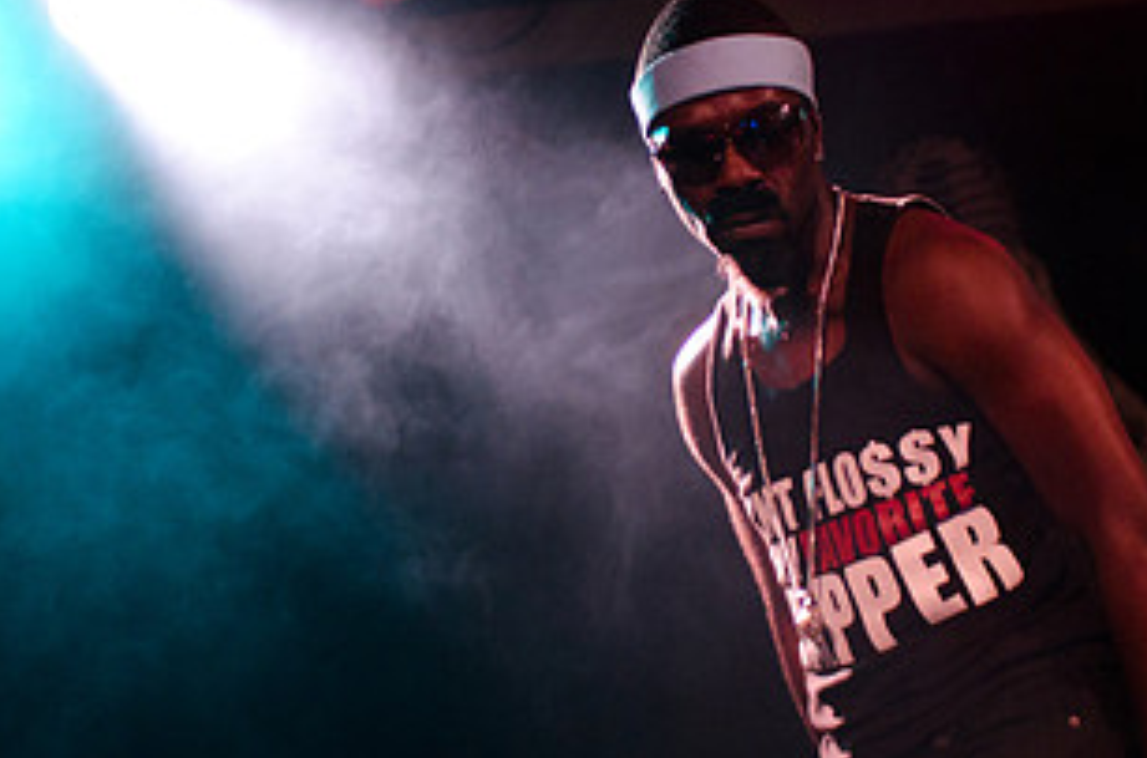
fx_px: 2701
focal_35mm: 85
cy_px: 344
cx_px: 594
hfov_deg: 24.0
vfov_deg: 16.0
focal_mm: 30
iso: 1250
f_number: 1.4
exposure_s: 1/80
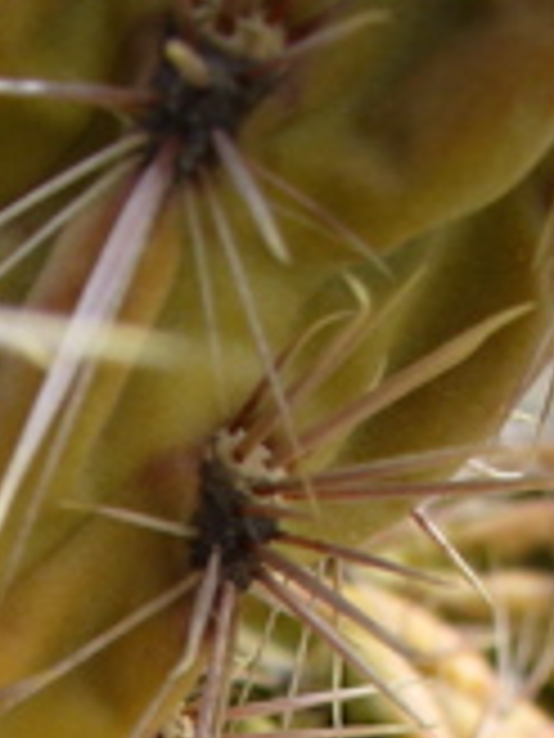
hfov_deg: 10.1
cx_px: -212
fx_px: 3073
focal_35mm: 144
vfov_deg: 12.3
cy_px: 1408
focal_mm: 6.1
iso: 80
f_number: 5.6
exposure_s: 1/160
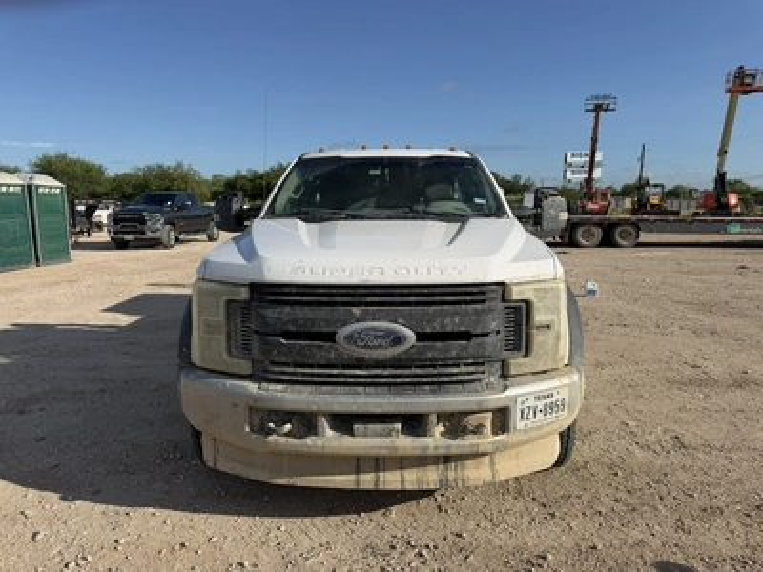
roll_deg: +0.3
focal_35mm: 24
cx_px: 382
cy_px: 286
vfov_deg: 56.8
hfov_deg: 71.6
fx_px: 529
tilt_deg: -8.2
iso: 80
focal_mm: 6.76
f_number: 1.78
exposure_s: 1/6173
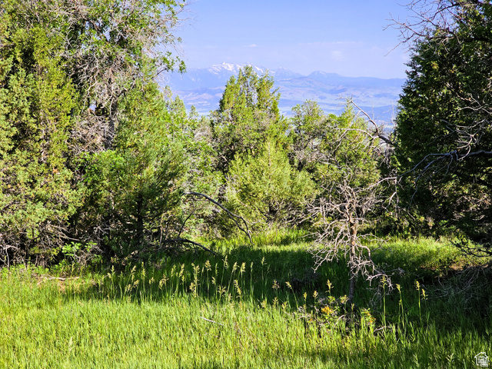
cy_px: 184
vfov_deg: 21.3
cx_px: 246
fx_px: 981
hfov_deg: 28.2
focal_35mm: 69
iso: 50
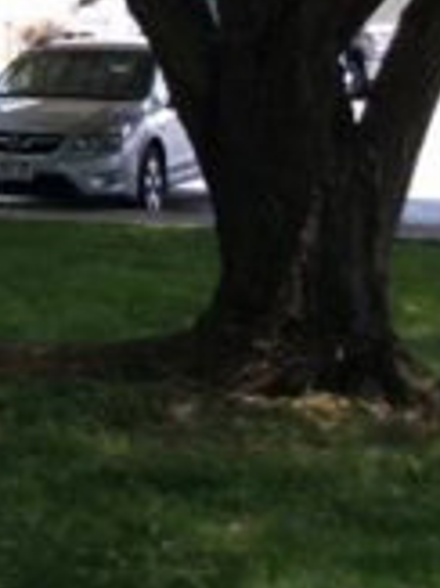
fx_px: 2138
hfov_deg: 10.6
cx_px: -472
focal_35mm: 126
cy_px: -123
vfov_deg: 15.1
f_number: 2.4
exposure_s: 1/282
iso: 32
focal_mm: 3.3
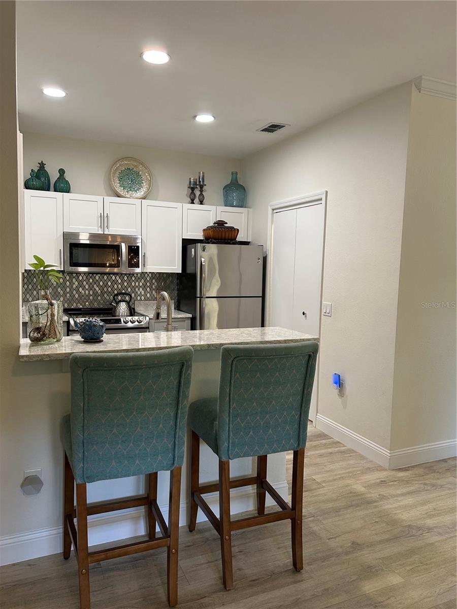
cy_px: 304
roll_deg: -1.9
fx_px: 458
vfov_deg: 67.3
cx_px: 228
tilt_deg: -5.3
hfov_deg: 53.1
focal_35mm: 26
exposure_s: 1/60
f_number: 1.5
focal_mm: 5.7
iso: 80
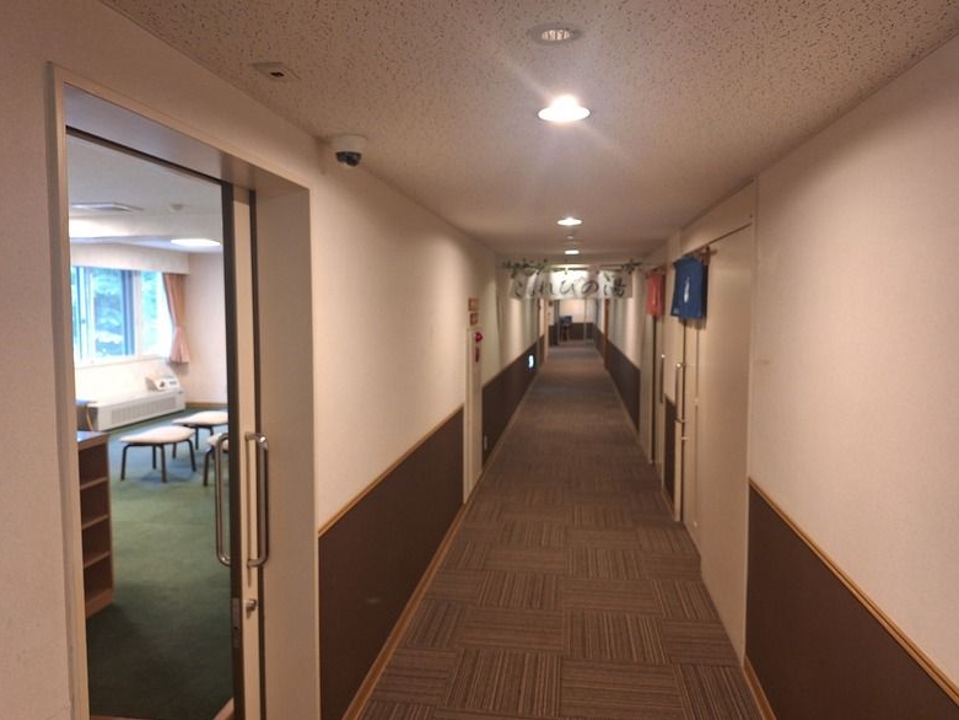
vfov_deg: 56.8
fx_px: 665
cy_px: 356
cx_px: 475
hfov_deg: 71.6
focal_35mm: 24
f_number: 1.8
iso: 250
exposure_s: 1/50
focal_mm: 5.54
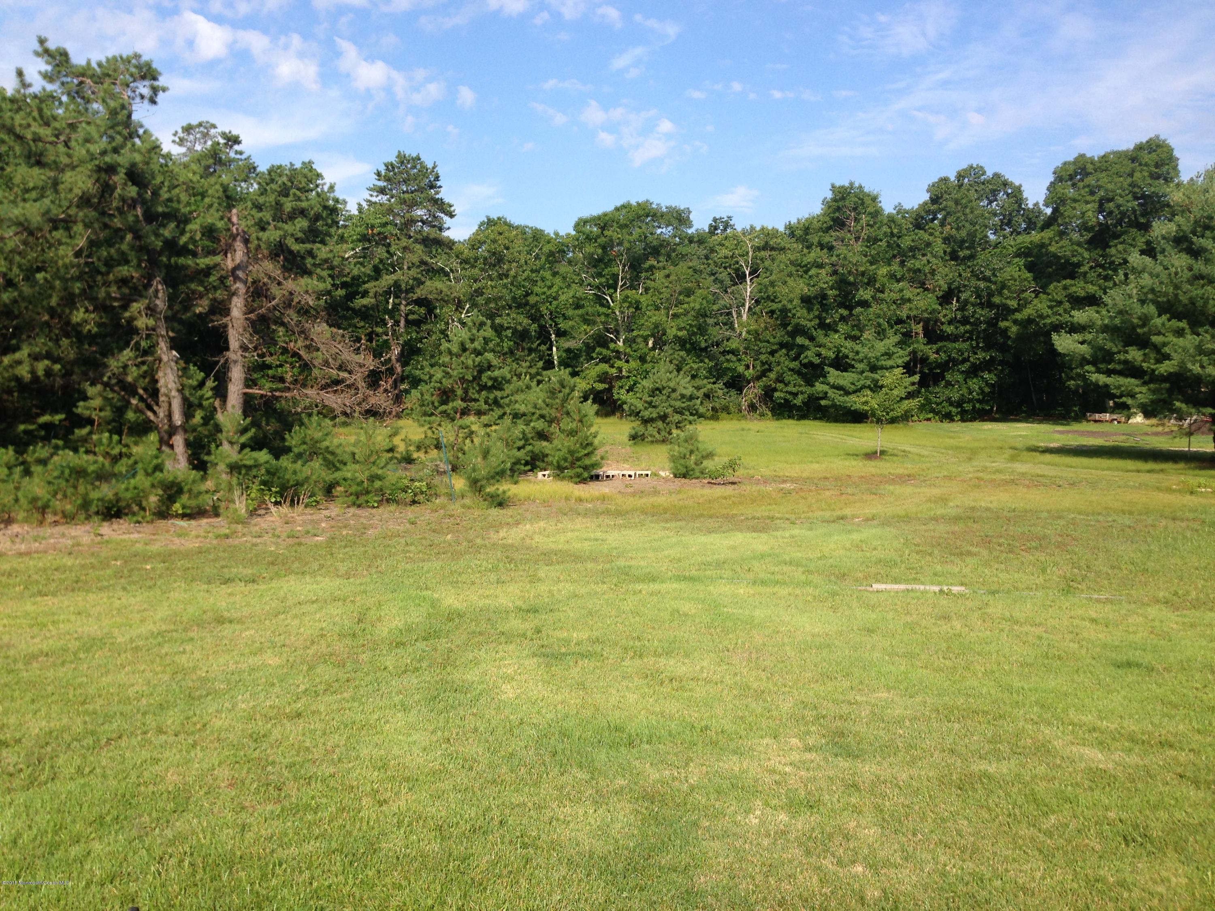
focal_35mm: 33
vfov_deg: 42.9
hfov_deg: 55.4
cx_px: 608
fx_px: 1158
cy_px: 456
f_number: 2.4
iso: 50
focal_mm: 4.12
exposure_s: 1/1232
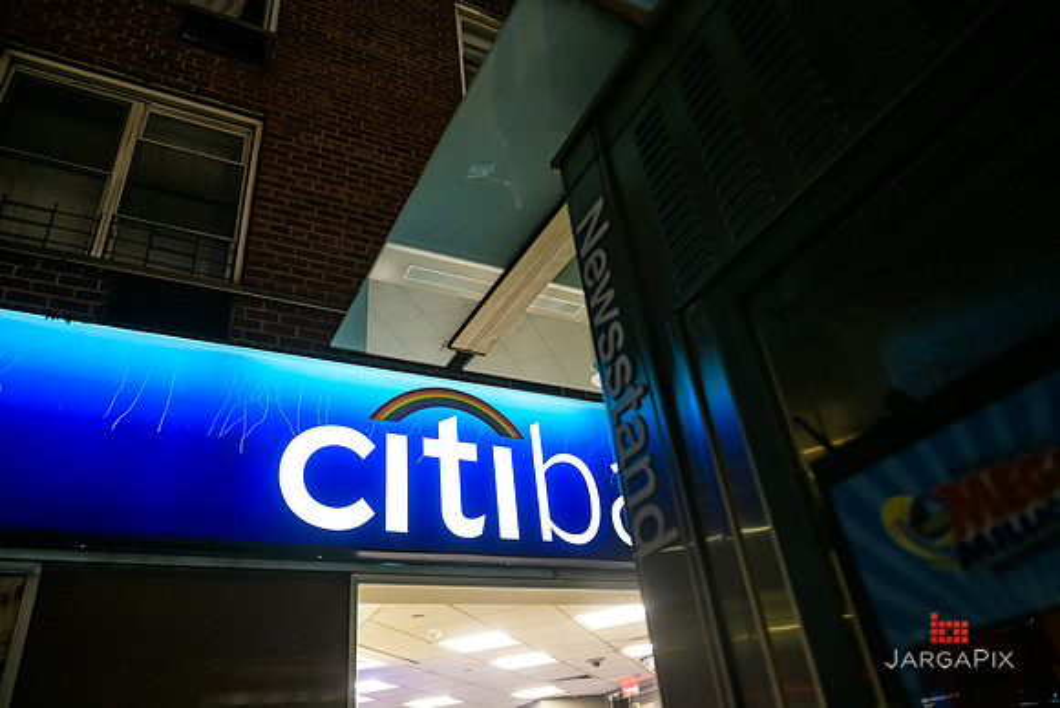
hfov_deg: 73.7
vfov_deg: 53.2
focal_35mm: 24
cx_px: 530
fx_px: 707
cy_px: 354
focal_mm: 24
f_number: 3.2
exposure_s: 1/50
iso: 1600
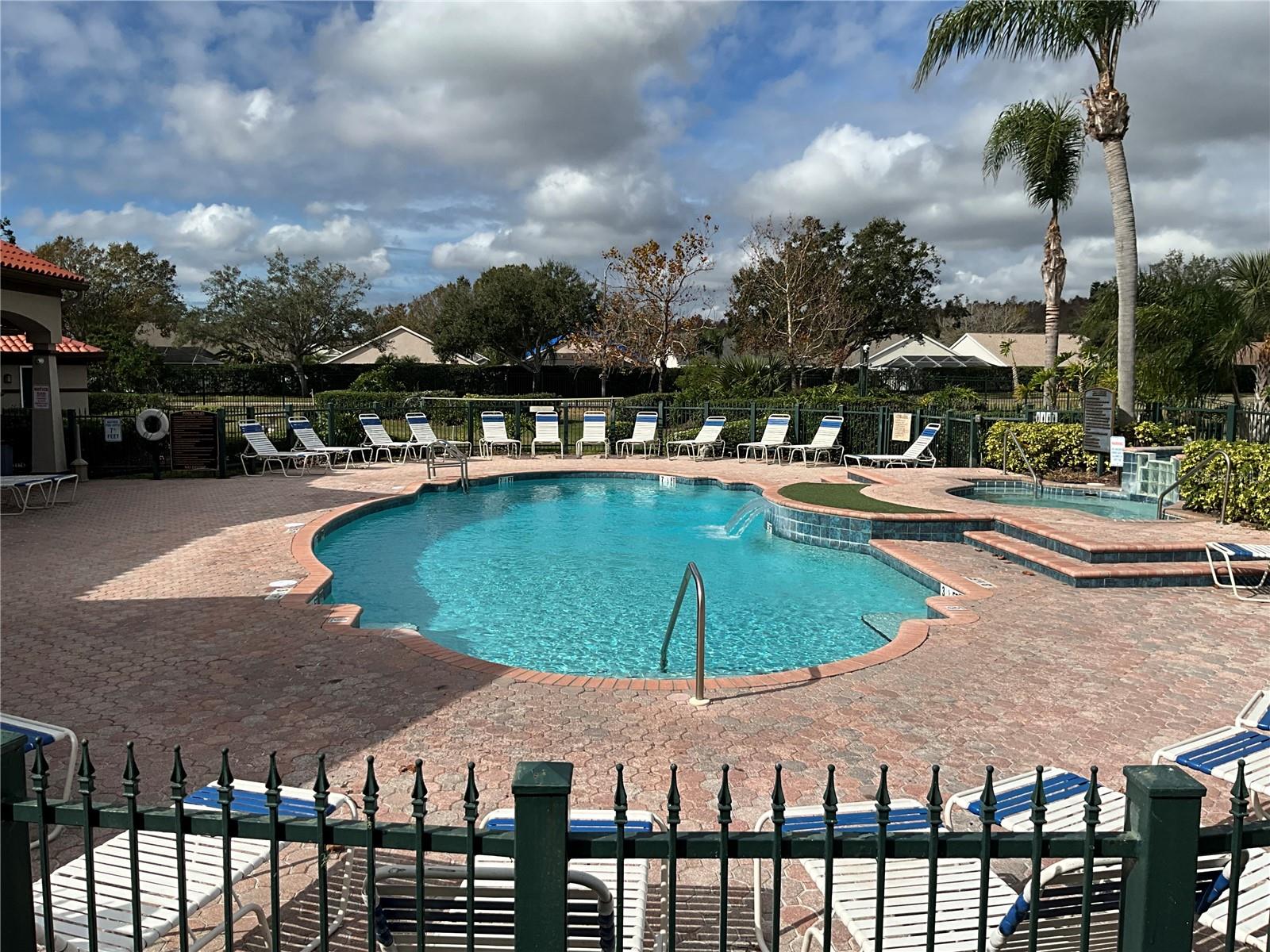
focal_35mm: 29
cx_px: 635
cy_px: 476
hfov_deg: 61.7
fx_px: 1064
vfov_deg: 48.2
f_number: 1.8
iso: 25
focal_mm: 3
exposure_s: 1/3788
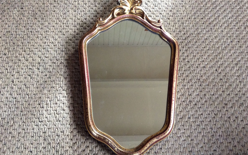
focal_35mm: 34
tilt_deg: -68.6
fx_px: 230
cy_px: 74
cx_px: 124
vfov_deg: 37.3
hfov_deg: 56.7
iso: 160
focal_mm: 3.3
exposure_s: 1/25
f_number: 2.4
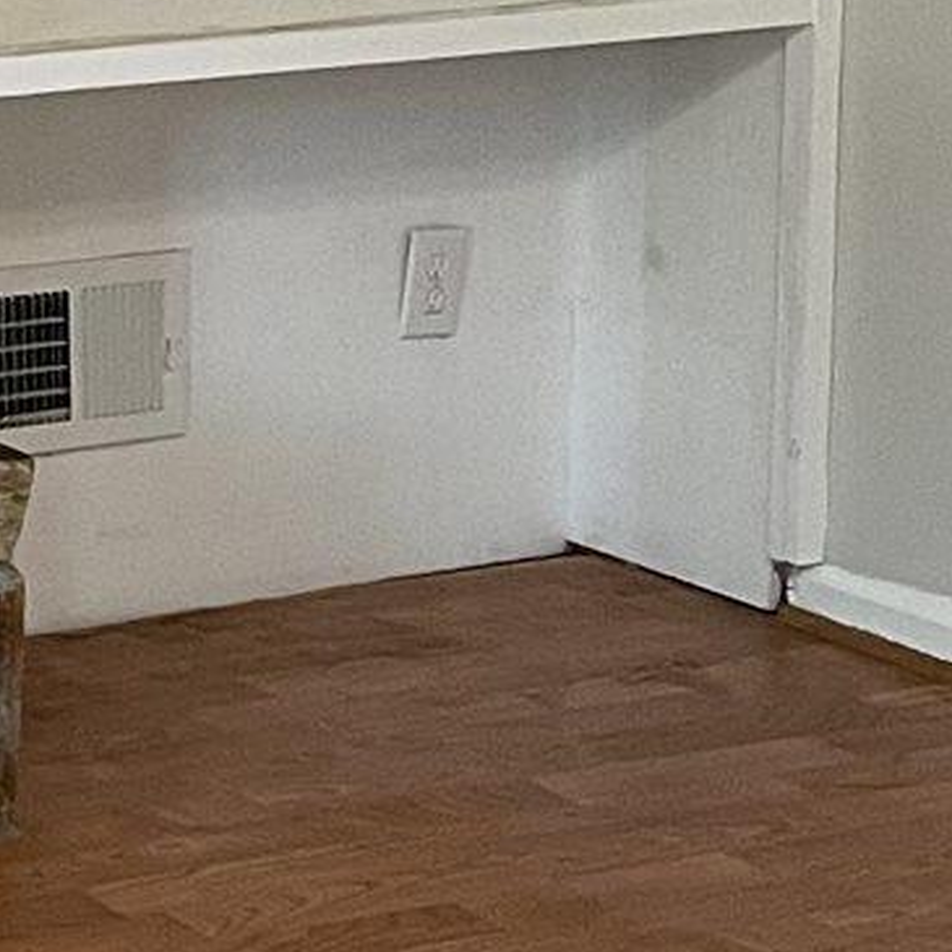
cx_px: -1255
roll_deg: -0.4
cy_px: -459
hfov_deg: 10.5
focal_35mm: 145
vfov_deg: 11.6
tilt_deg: -3.8
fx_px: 4512
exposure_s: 1/60
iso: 320
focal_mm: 4.2
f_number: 1.6
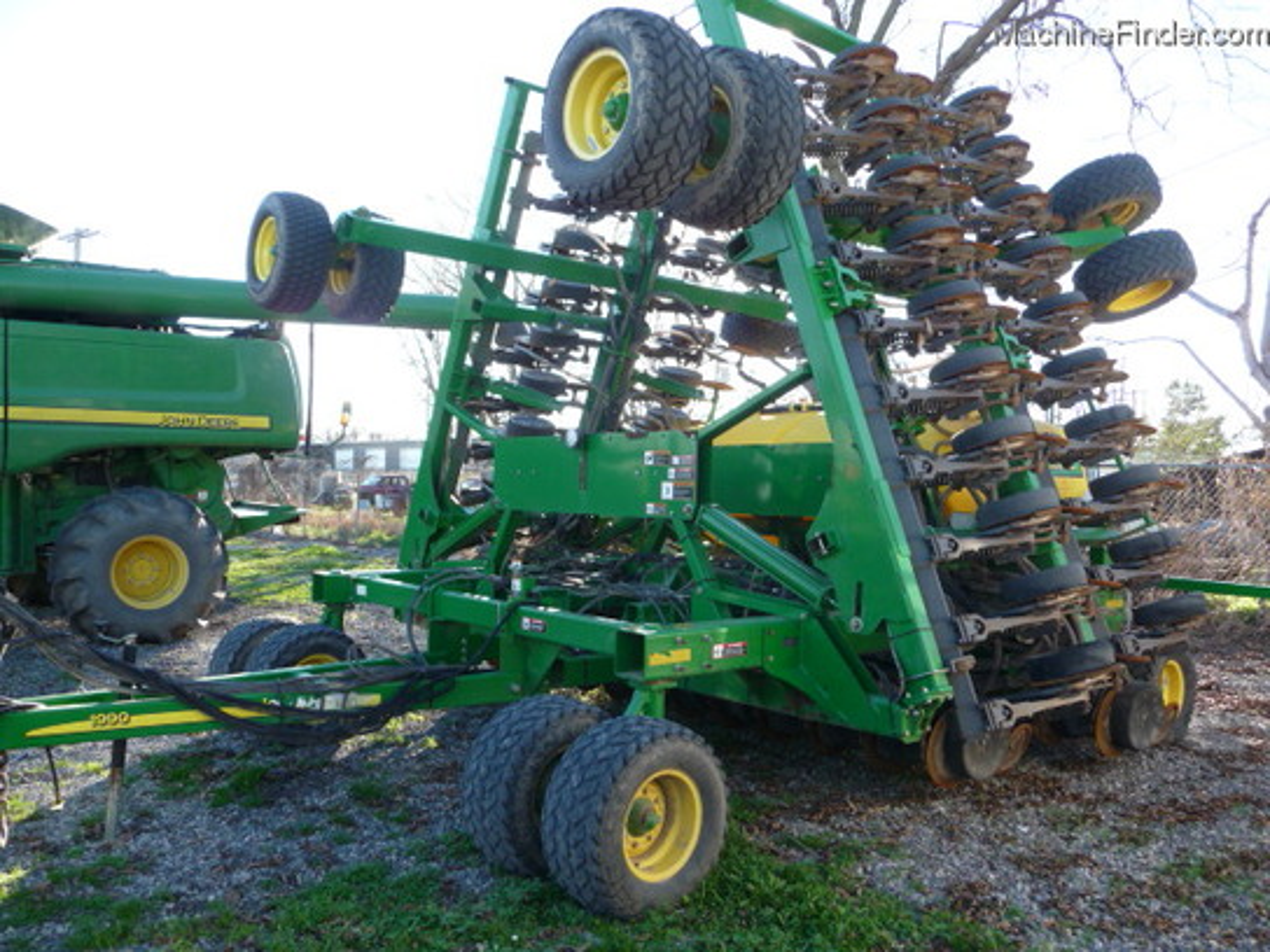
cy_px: 476
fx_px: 1027
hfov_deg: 63.4
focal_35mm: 28
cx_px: 635
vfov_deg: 49.7
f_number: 3.3
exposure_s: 1/125
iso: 100
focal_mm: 4.7
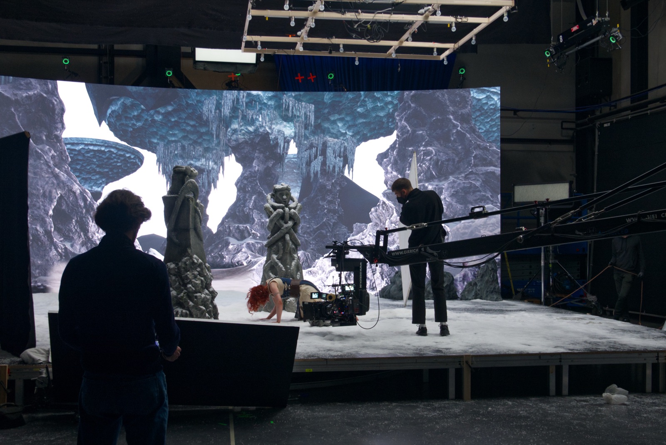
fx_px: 759
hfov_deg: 47.4
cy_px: 222
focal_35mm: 41
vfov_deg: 32.7
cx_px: 333
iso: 400
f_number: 4
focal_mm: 15.3
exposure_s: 1/25
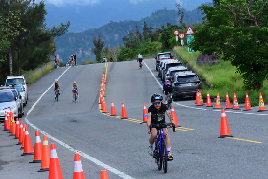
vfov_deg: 7.5
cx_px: 154
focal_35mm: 183
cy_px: 105
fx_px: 1363
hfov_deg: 11.2
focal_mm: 135
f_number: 14
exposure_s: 1/3200
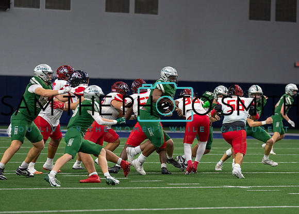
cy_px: 125
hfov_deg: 7.9
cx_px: 193
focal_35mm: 253
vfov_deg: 5.7
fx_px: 2151
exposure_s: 1/1250
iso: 1600
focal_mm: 200
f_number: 2.8
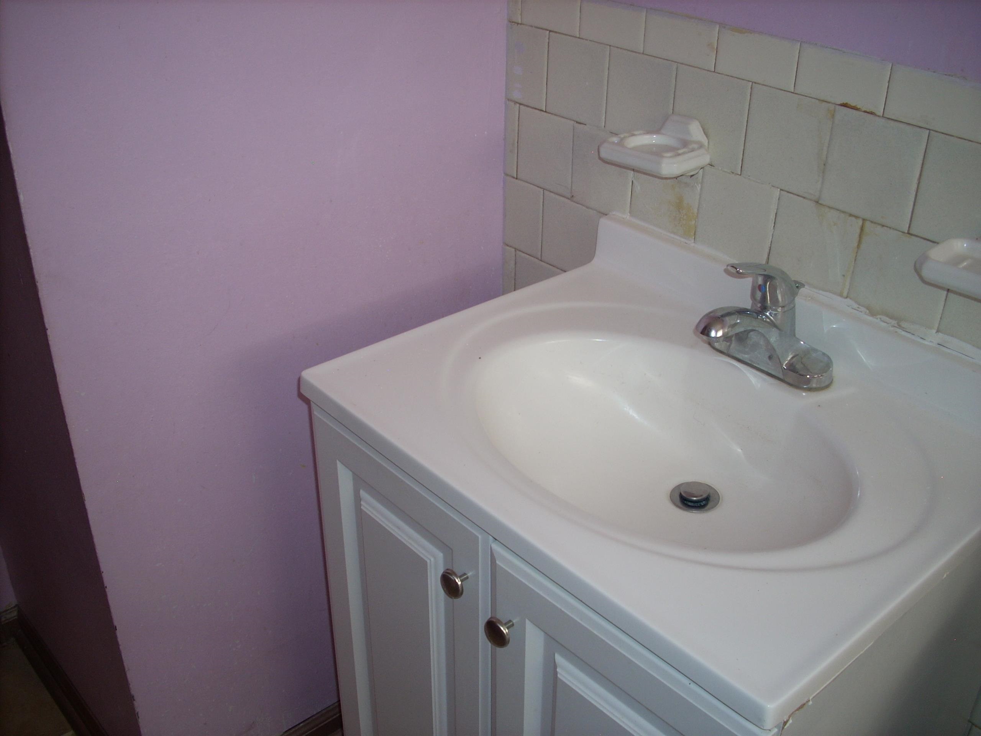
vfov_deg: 38.7
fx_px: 1049
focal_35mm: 37
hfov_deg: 50.1
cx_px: 490
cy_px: 368
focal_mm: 6.2
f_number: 2.8
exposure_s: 1/30
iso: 64
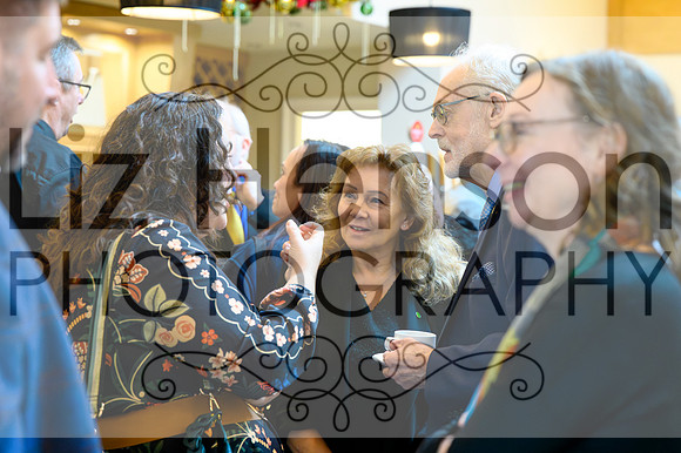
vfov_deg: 17.3
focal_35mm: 79
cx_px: 340
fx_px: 1490
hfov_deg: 25.7
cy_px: 226
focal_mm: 76
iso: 28800
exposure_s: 1/200
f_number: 4
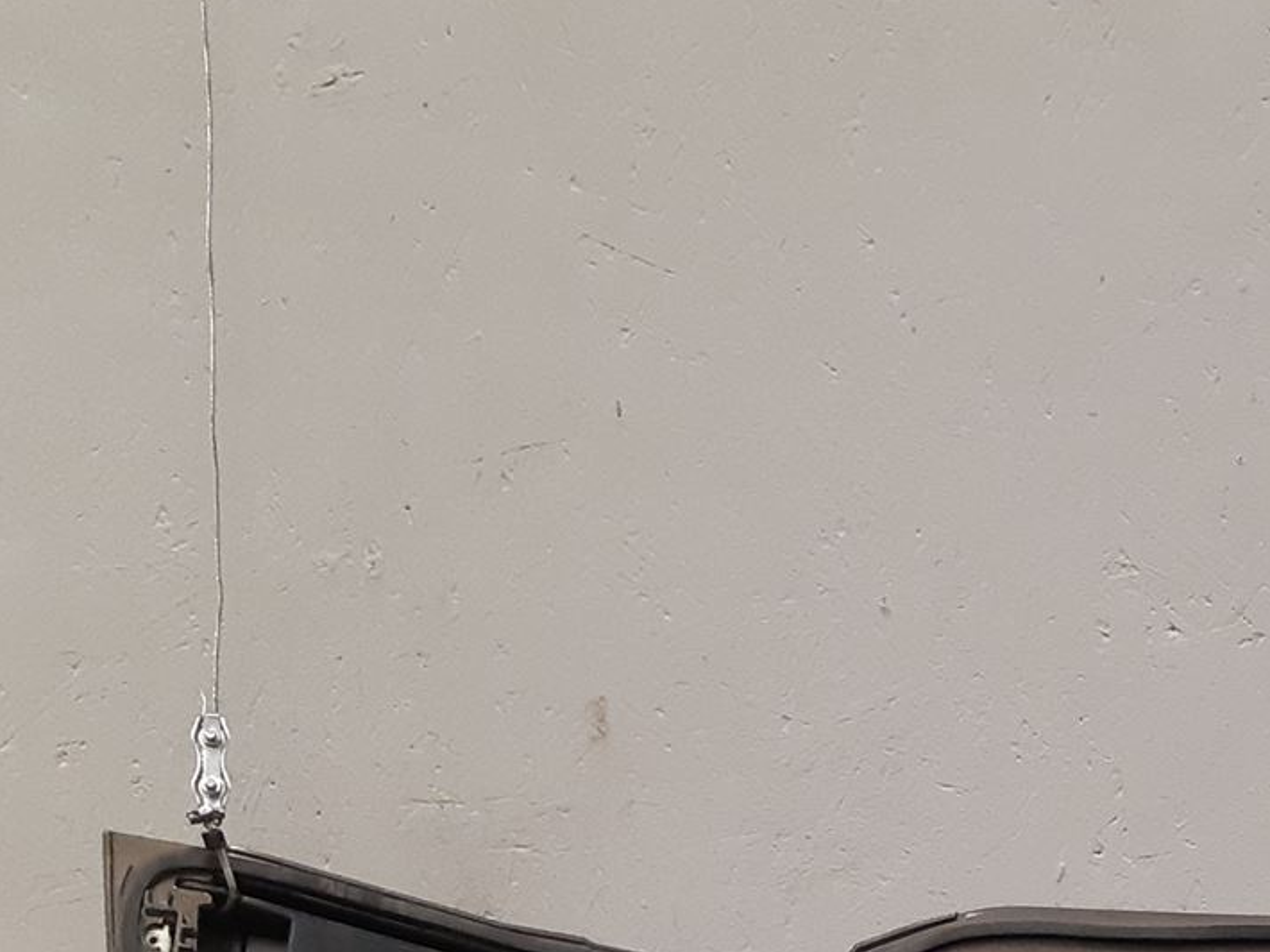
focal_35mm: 75
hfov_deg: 22.6
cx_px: 1744
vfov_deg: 18.1
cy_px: 1297
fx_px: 2751
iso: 160
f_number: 1.7
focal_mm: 3.93
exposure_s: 1/50
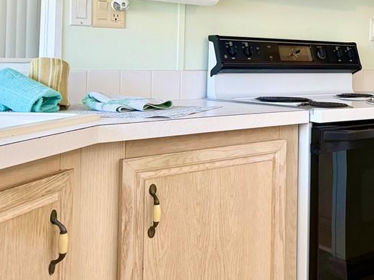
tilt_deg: +2.2
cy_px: 43
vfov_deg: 29.9
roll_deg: -0.4
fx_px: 508
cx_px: 312
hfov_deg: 38.5
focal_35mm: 47
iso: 200
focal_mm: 6.76
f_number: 1.78
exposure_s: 1/120
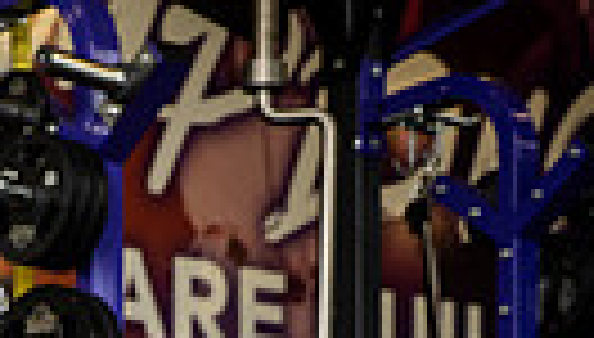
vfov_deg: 6.2
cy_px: 973
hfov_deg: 11.5
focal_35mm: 185
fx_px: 2921
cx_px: -18
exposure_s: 1/250
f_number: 7.1
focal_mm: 52
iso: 800
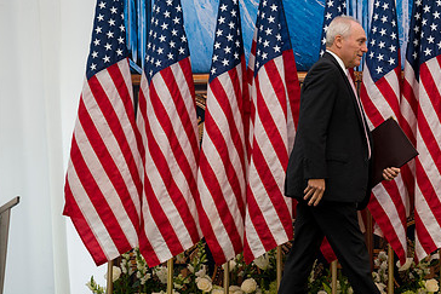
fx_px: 2010
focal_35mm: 164
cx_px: 316
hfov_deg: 12.5
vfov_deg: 8.4
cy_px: 91
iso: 250
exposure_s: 1/200
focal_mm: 103
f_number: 2.8
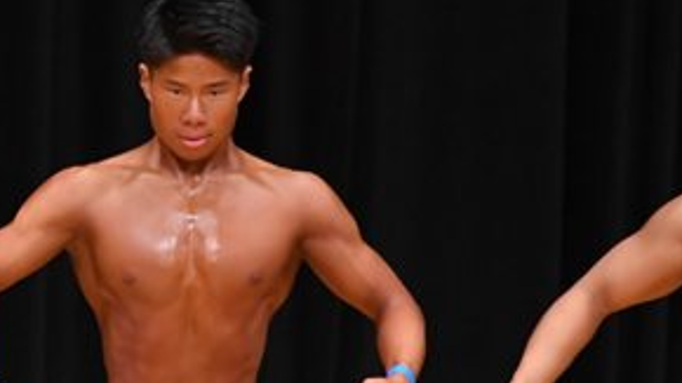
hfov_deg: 2.7
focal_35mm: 798
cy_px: 451
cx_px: -208
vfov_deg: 1.5
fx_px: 14428
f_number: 5.6
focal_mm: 190
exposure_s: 1/400
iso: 4000
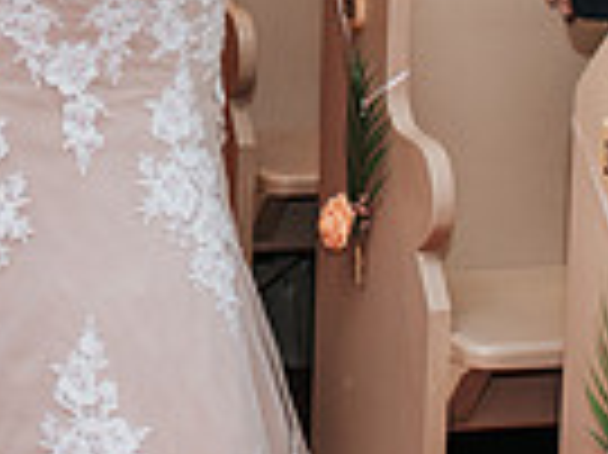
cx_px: -171
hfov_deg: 12.9
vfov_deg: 9.5
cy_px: -375
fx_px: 2597
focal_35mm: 148
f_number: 2.8
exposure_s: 1/200
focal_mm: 35
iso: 1000
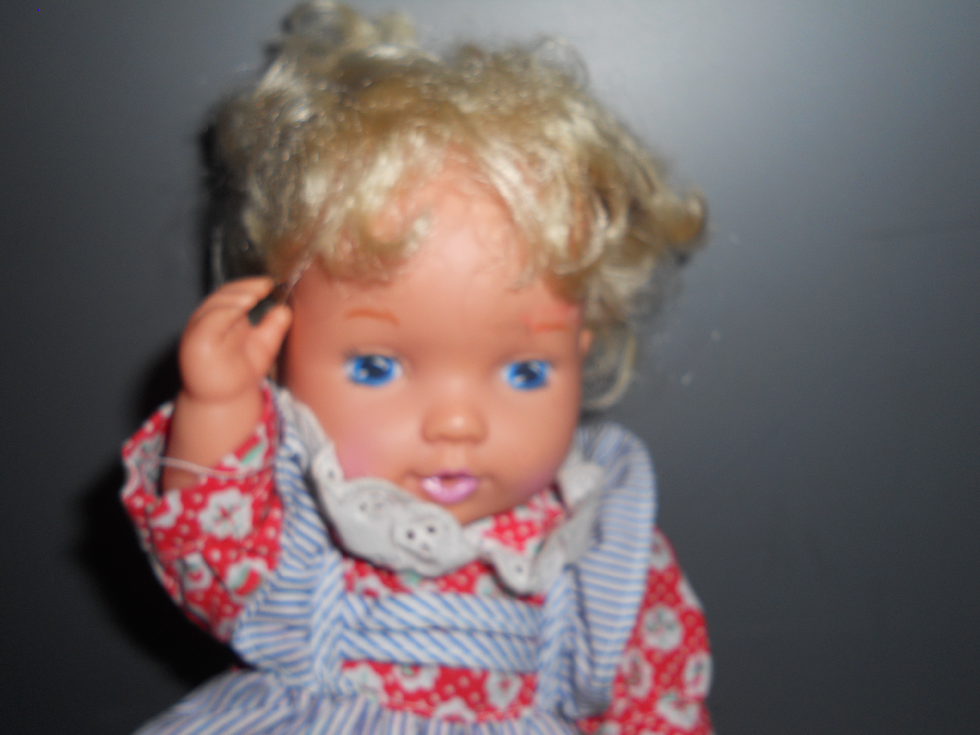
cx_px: 490
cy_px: 368
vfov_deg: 44.2
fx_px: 906
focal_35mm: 32
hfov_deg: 56.8
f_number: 8.8
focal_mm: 5.8
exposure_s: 1/25
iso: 80
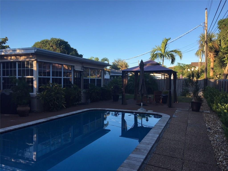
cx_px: 114
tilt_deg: -1.7
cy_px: 86
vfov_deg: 48.2
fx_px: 191
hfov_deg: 61.7
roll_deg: +0.1
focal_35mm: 29
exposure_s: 1/557
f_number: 2.2
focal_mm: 4.15
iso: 25
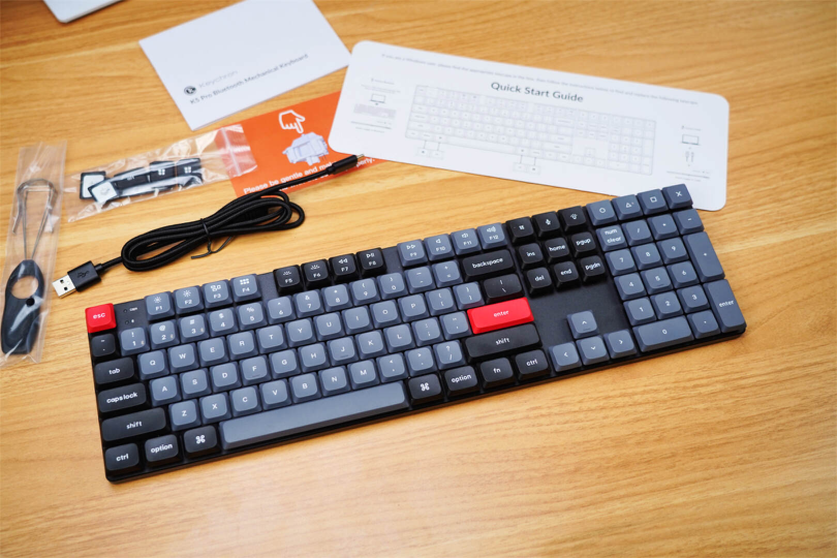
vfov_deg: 32.6
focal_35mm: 41
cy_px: 279
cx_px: 418
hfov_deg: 47.4
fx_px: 953
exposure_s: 1/100
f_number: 4
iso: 250
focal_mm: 41
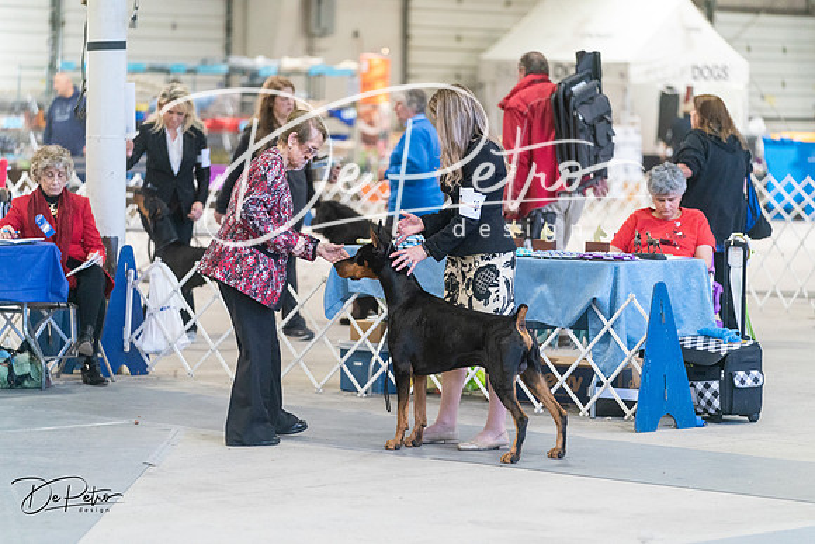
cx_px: 408
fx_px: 3261
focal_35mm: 144
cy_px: 272
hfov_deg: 14.2
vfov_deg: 9.5
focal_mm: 144
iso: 4000
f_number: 2.8
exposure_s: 1/320
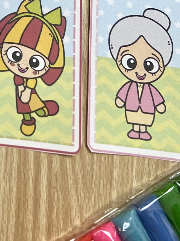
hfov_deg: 16.4
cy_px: -78
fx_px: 569
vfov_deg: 21.4
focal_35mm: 82
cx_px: -93
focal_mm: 4.25
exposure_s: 1/60
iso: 160
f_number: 1.8
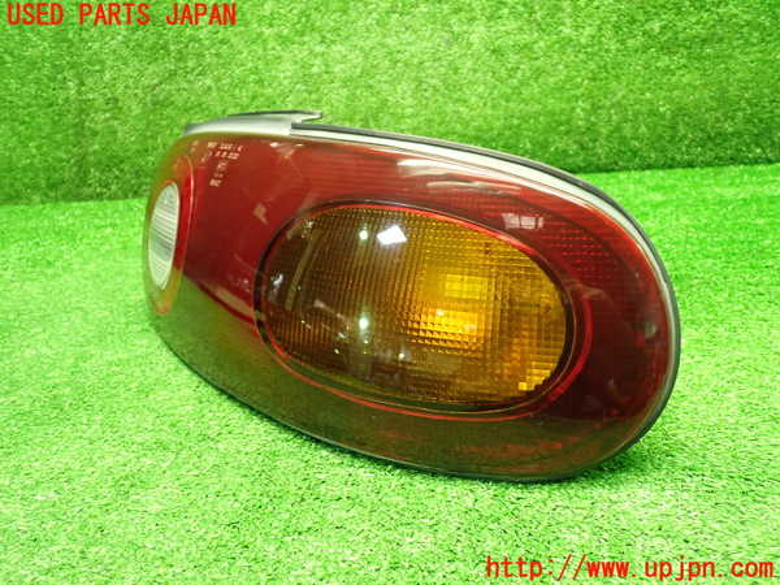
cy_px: 292
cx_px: 390
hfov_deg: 60.0
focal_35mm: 30
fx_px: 676
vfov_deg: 46.8
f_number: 2.3
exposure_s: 1/30
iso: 640
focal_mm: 5.4
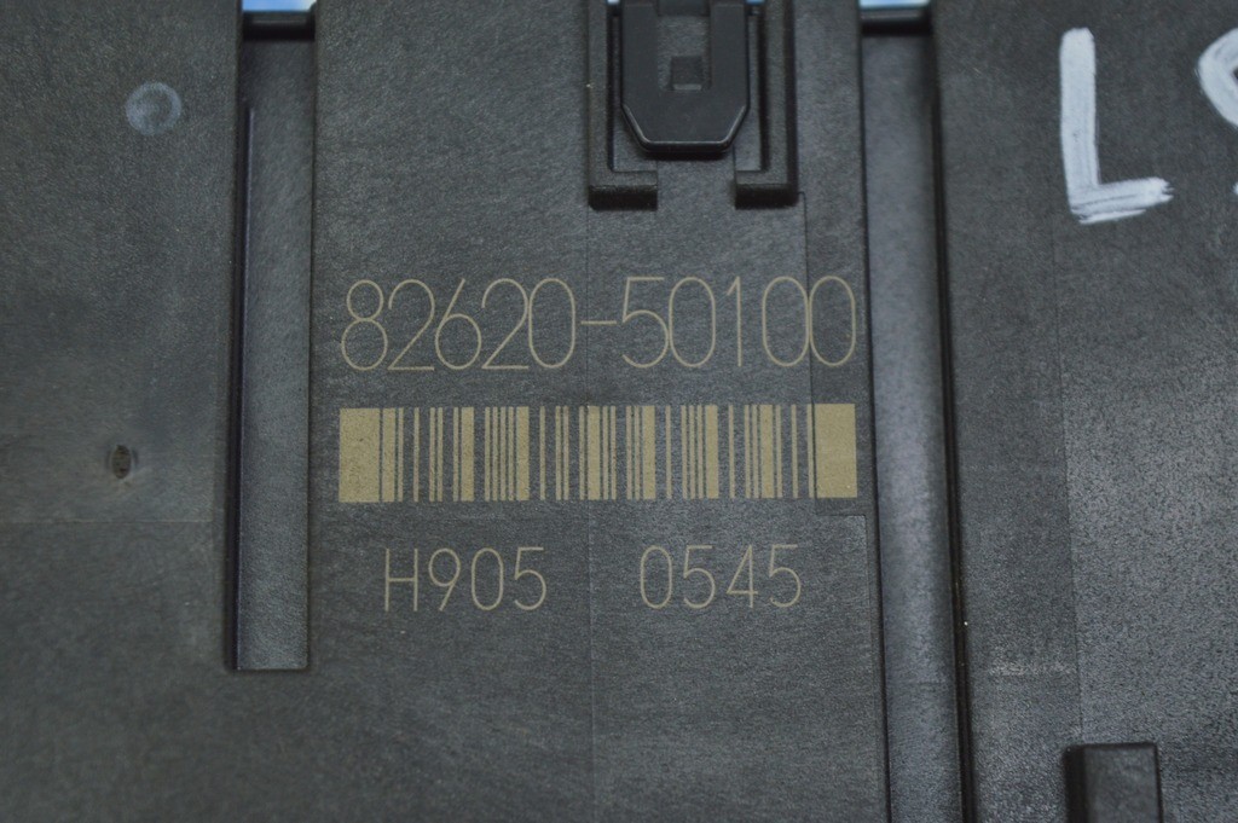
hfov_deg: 24.6
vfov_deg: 16.5
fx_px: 2835
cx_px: 619
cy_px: 412
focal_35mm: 82
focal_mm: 55
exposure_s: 1/60
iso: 400
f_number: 5.6
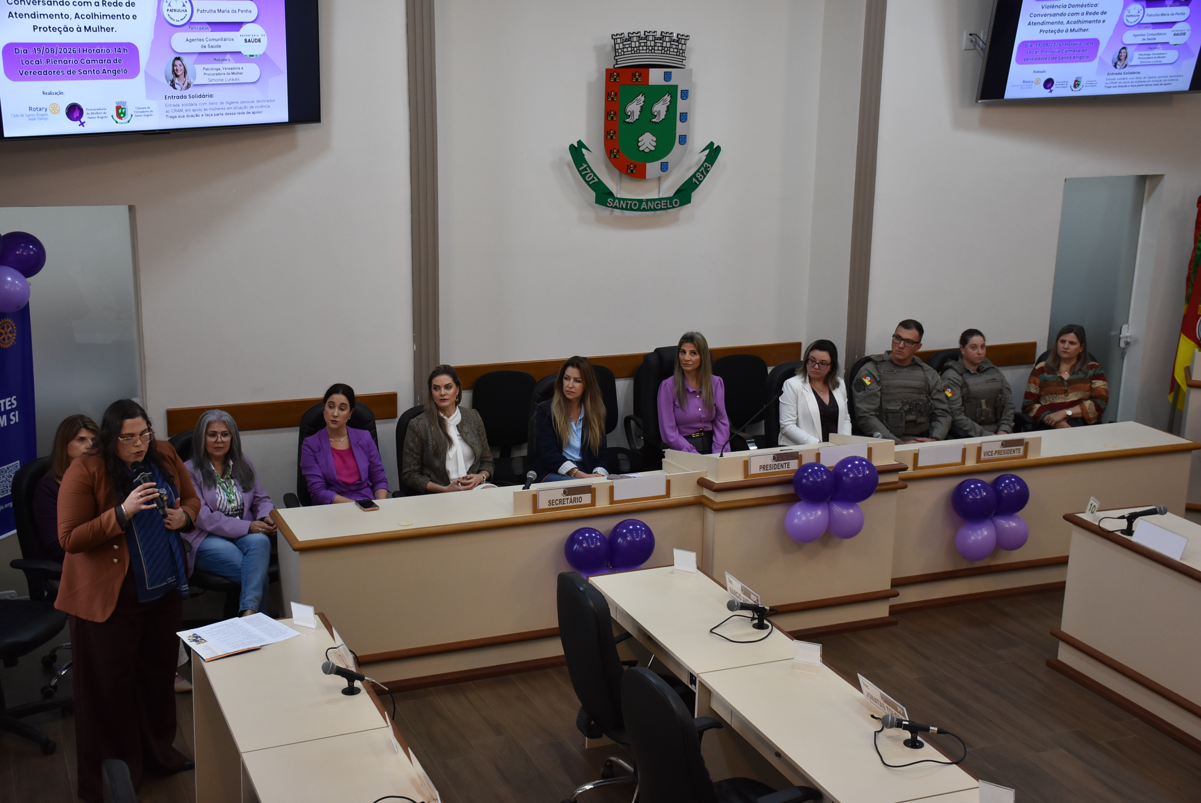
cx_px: 600
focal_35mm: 48
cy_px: 402
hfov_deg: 41.1
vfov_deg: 28.1
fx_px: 1603
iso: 800
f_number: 5
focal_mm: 32
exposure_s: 1/100
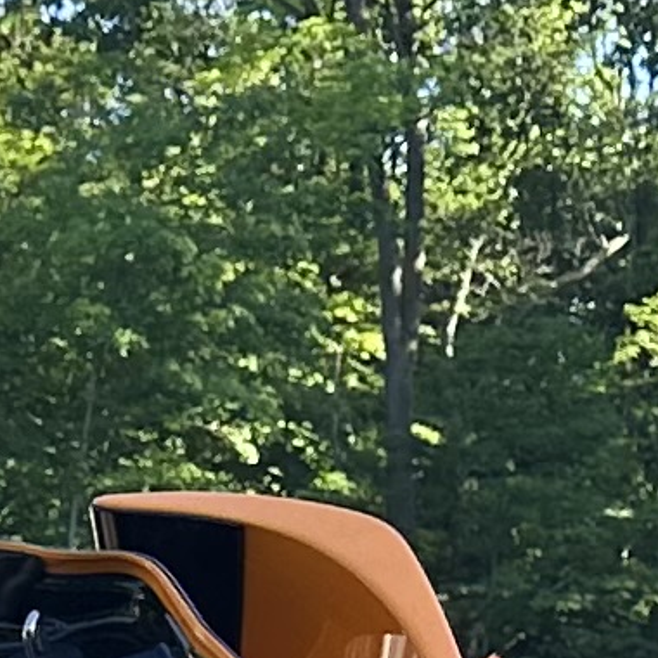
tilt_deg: -6.5
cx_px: -1205
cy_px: 1861
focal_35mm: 225
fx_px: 4839
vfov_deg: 7.1
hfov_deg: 7.1
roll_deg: -0.9
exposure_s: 1/594
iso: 80
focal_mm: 6.86
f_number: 1.78
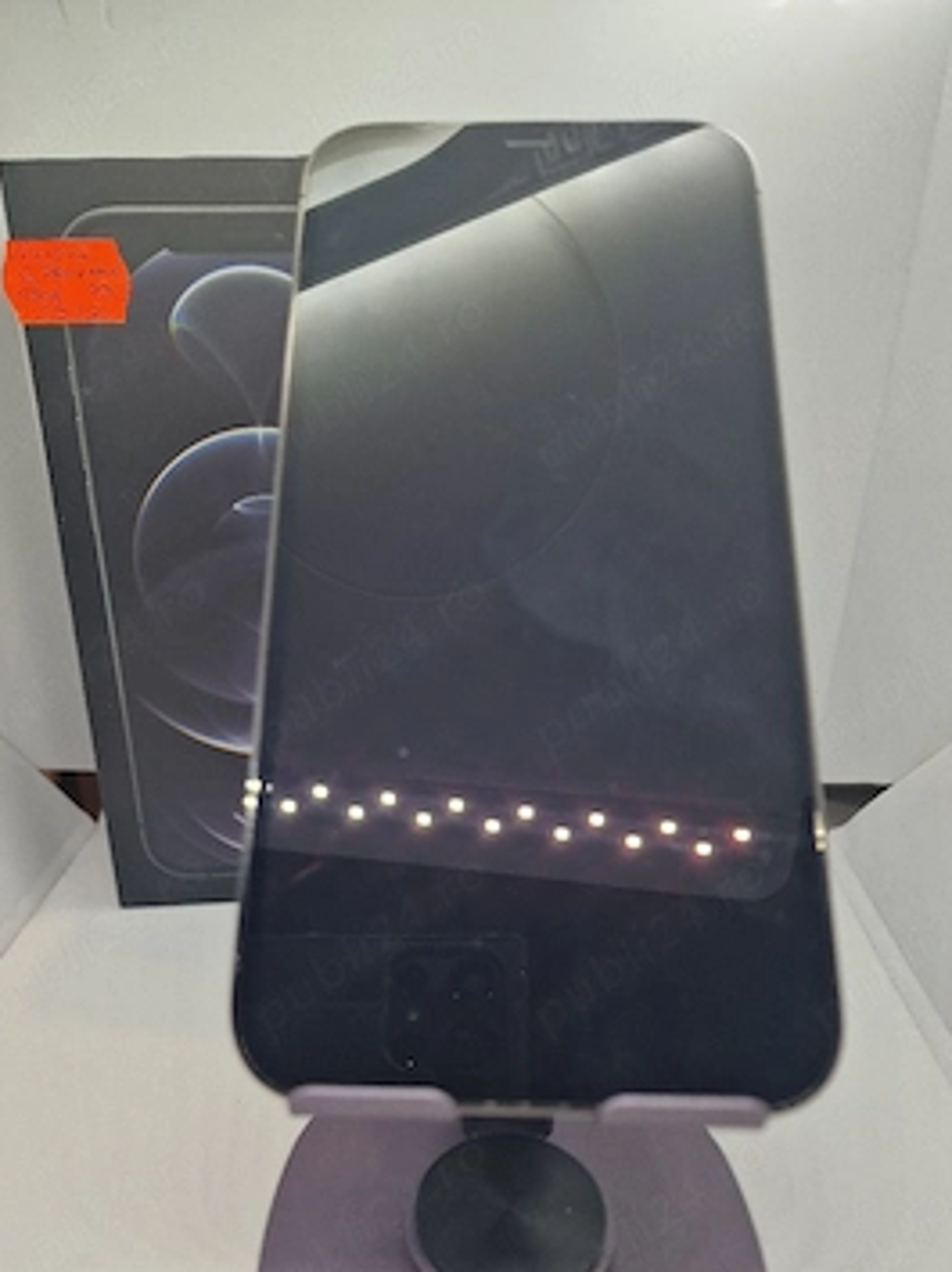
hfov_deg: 53.0
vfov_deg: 67.1
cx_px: 442
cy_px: 708
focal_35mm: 26
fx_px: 955
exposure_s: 1/182
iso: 80
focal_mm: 6.4
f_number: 1.8
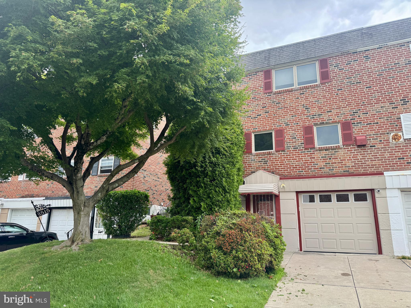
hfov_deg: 71.6
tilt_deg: +15.1
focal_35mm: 24
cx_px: 206
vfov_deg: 56.8
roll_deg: -1.4
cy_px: 154
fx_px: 285
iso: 80
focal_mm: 6.76
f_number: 1.78
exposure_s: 1/506
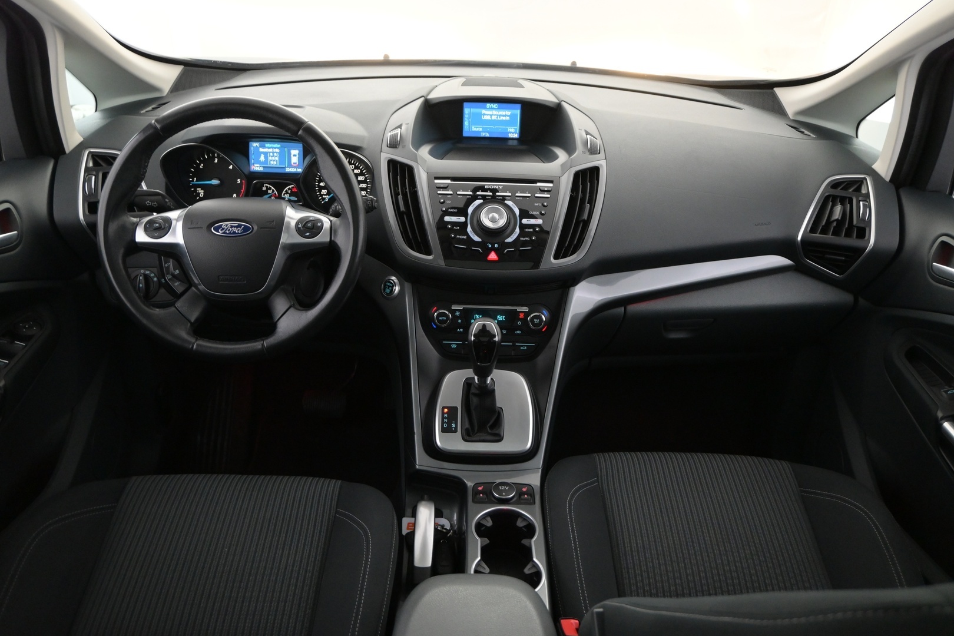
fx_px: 775
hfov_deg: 63.2
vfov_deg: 44.6
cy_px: 318
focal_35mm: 29
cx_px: 477
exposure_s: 1/50
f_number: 3.8
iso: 2500
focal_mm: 19.5
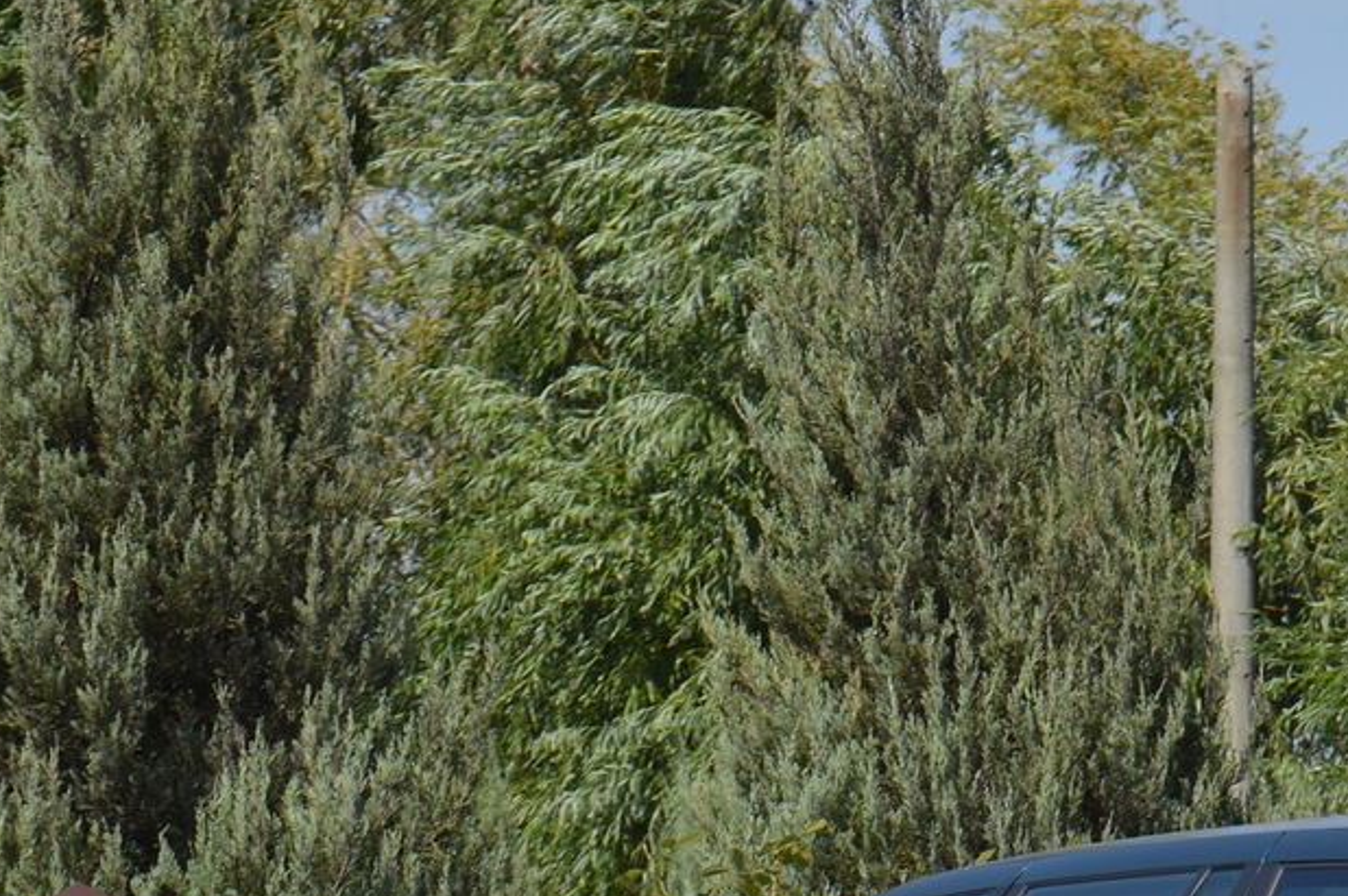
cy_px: 1033
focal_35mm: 273
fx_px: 10222
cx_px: 1392
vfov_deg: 5.0
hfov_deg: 7.5
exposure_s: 1/320
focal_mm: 75
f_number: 9
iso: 100
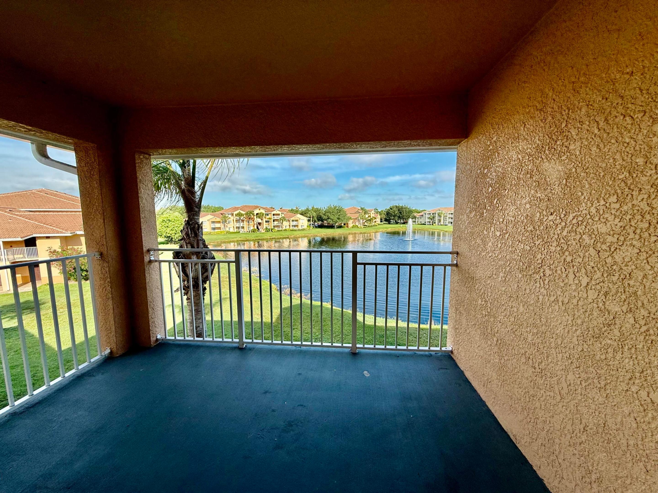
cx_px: 329
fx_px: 266
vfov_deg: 85.7
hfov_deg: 102.1
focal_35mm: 14
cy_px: 246
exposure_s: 1/1339
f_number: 2.2
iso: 50
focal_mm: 2.22
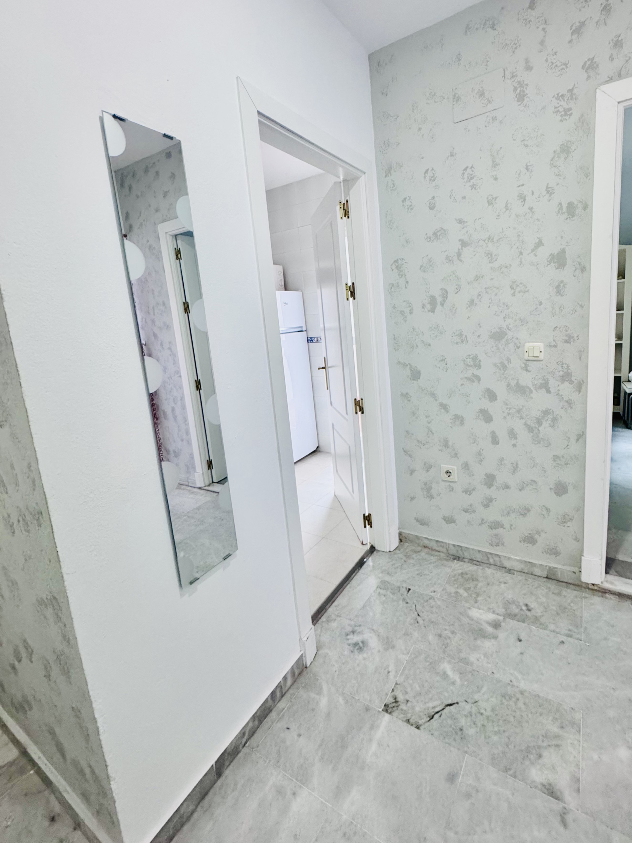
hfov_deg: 77.7
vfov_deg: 94.2
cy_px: 379
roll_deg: +4.1
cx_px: 357
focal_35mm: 16
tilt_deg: -9.7
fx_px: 389
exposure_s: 1/100
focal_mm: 2.22
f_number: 2.2
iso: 320
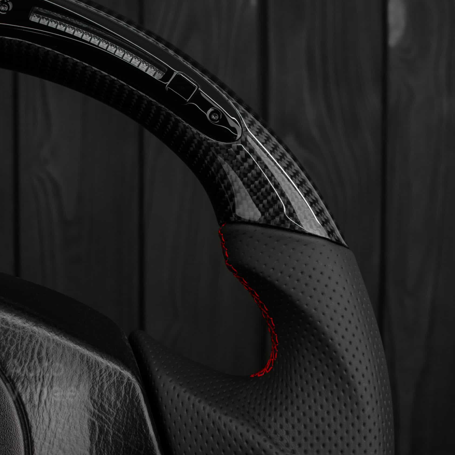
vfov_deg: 25.5
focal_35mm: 68
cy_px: 228
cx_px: 140
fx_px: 1006
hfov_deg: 25.3
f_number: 6.3
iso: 500
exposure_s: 1/125
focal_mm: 35
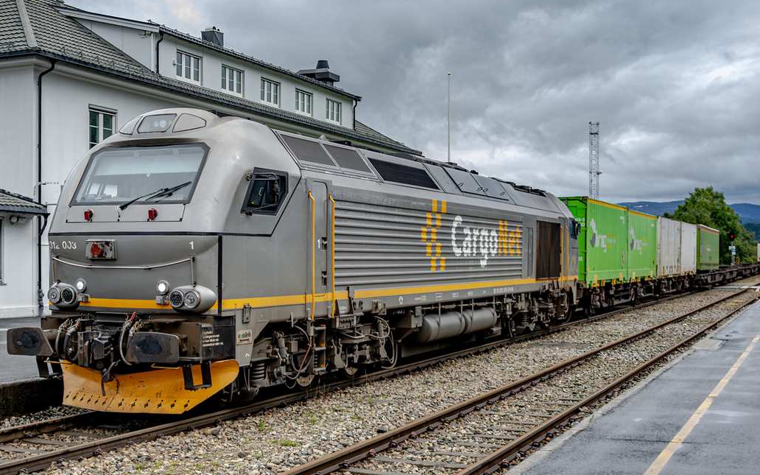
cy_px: 126
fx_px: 1031
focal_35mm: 50
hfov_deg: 40.3
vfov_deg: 25.7
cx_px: 307
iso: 200
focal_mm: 21
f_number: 3.8
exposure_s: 1/400
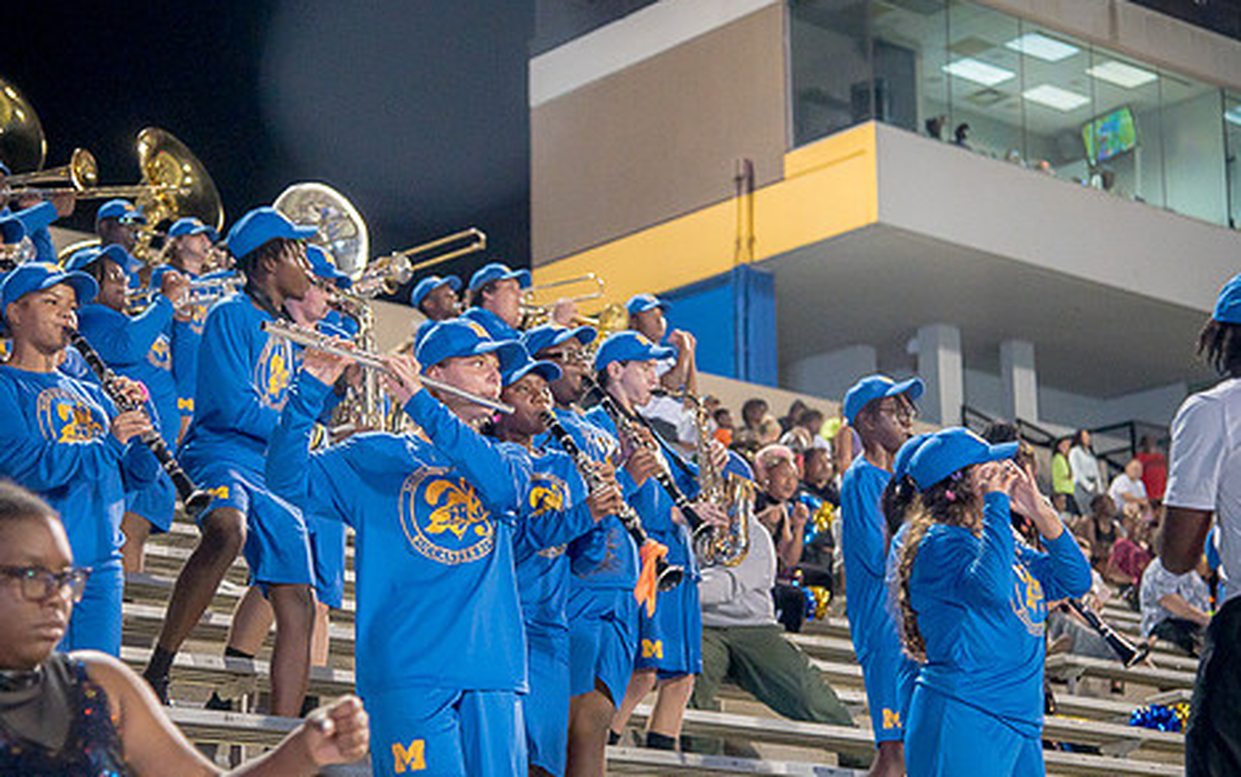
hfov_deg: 25.2
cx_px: 557
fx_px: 2775
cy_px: 438
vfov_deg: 15.9
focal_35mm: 82
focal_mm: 65
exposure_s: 1/200
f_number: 4
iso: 2000
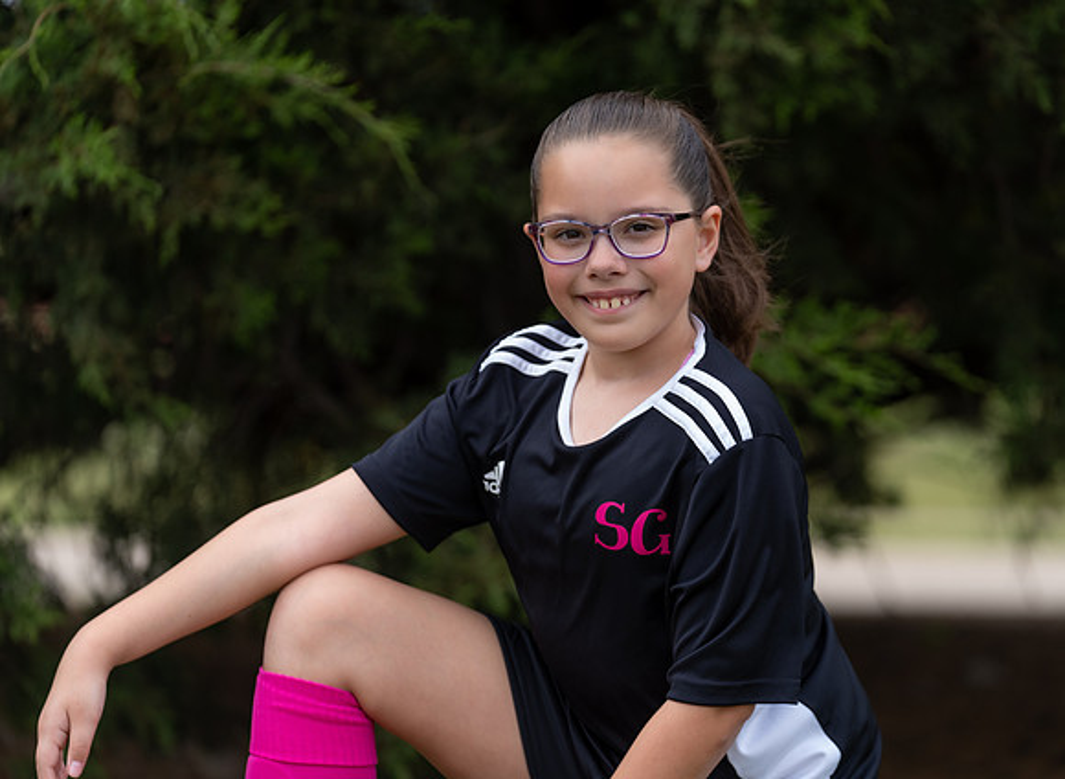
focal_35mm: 178
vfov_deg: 8.2
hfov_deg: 11.2
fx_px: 5422
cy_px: 382
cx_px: 595
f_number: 3.2
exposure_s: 1/320
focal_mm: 164
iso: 64
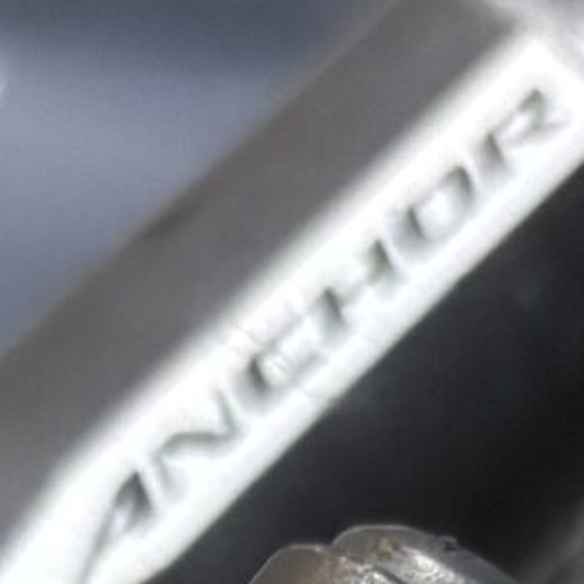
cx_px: 98
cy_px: 1838
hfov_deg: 8.9
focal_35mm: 197
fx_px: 3760
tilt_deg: -54.0
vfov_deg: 7.6
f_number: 1.6
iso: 640
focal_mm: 5.96
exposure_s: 1/40
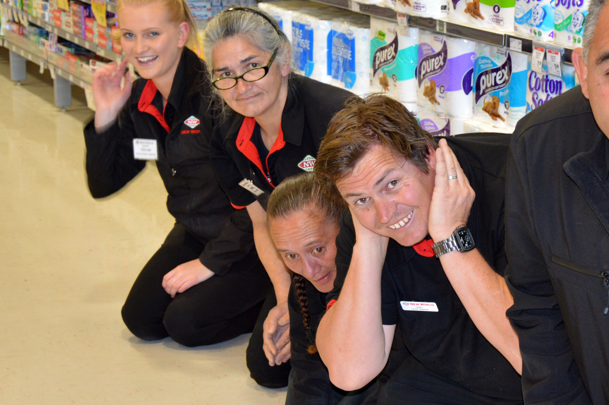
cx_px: 461
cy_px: 250
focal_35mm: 97
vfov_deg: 14.1
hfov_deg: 20.9
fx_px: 1640
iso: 720
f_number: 4.5
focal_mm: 40
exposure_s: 1/60
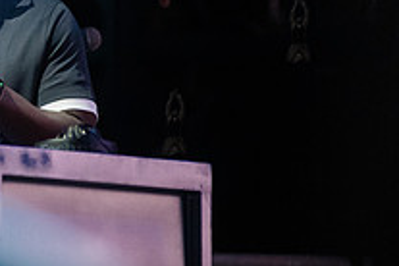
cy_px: 28
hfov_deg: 3.5
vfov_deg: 2.3
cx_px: -75
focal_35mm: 593
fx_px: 6572
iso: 5000
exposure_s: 1/400
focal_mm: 200
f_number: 3.2
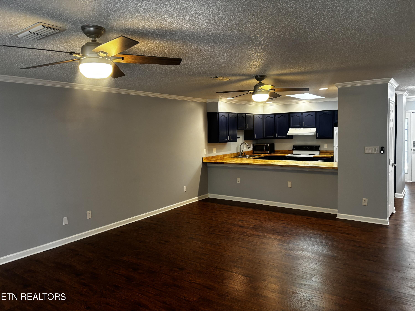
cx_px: 208
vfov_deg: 53.1
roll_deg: +2.1
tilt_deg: -4.5
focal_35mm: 26
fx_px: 312
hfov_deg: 67.3
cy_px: 156
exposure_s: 1/60
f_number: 1.6
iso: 200
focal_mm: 5.96
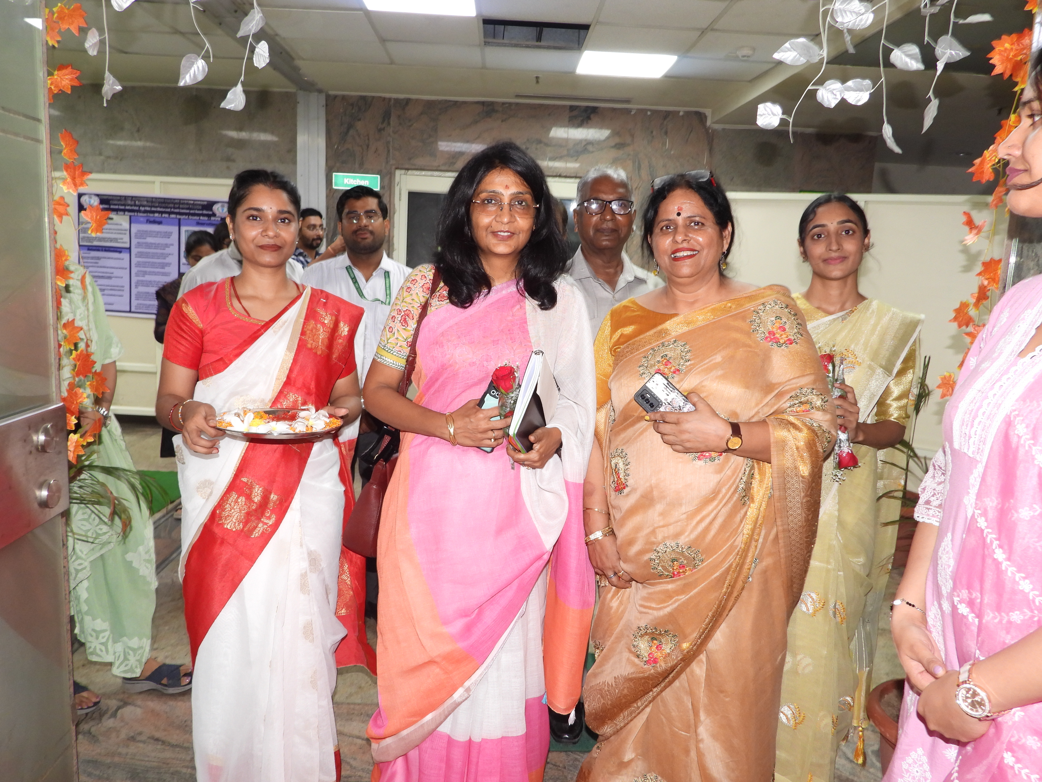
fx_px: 783
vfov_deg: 53.1
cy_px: 391
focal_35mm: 26
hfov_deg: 67.3
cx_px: 521
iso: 200
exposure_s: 1/30
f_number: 2.8
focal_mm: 4.7
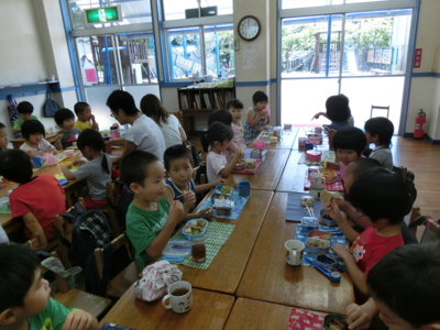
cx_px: 220
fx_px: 318
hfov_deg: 69.4
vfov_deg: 54.9
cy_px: 165
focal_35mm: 25
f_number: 3.5
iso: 80
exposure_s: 1/40
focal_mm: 4.5
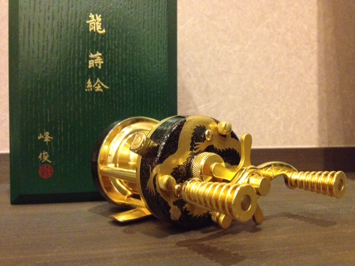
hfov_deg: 52.6
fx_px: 359
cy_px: 133
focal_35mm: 35
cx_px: 178
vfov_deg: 40.7
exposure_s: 1/15
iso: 800
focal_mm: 4.28
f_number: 2.4
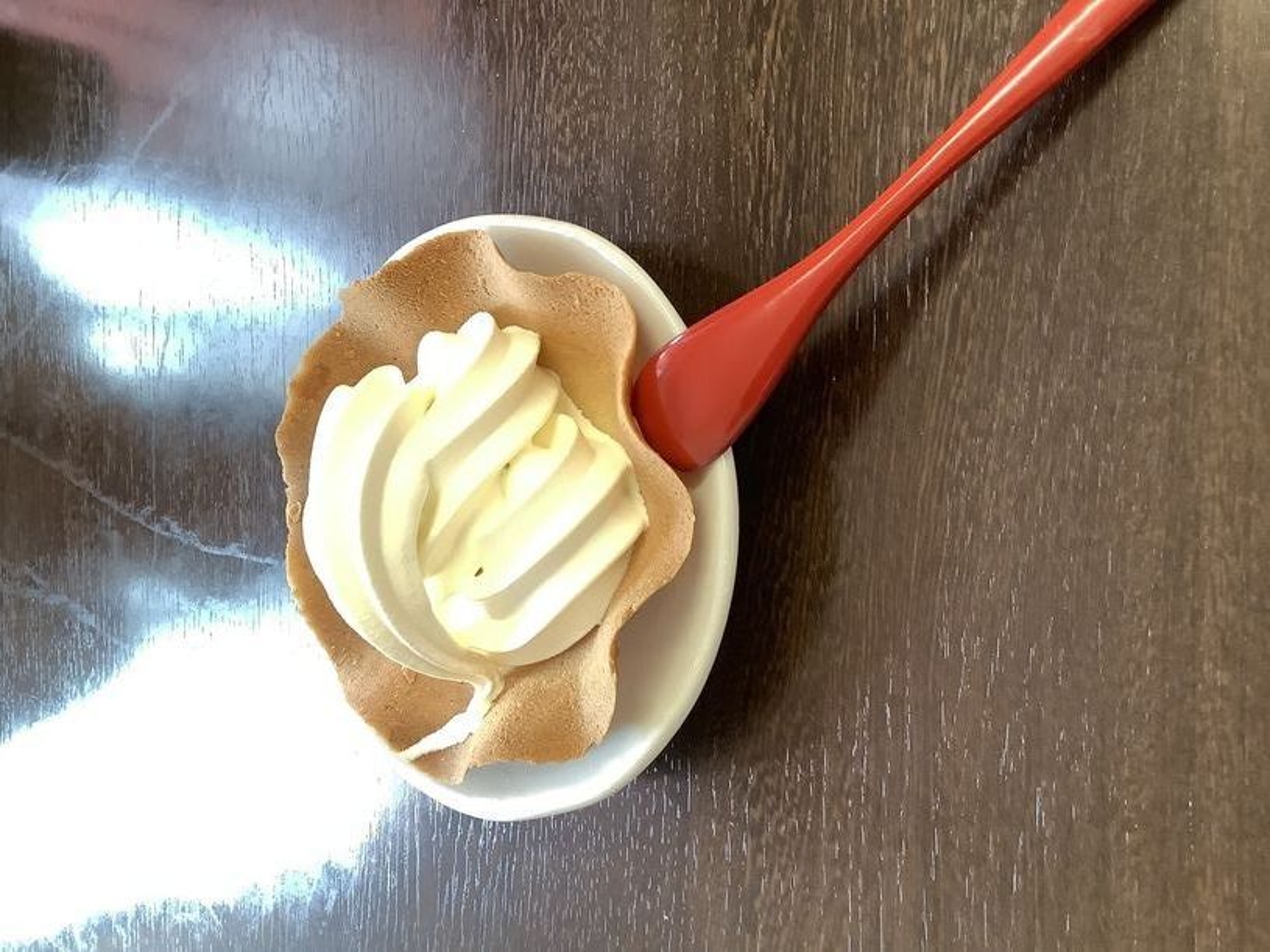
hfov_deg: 58.4
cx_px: 635
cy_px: 476
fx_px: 1137
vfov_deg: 45.4
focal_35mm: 31
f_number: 2.4
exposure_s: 1/60
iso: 250
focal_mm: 3.3
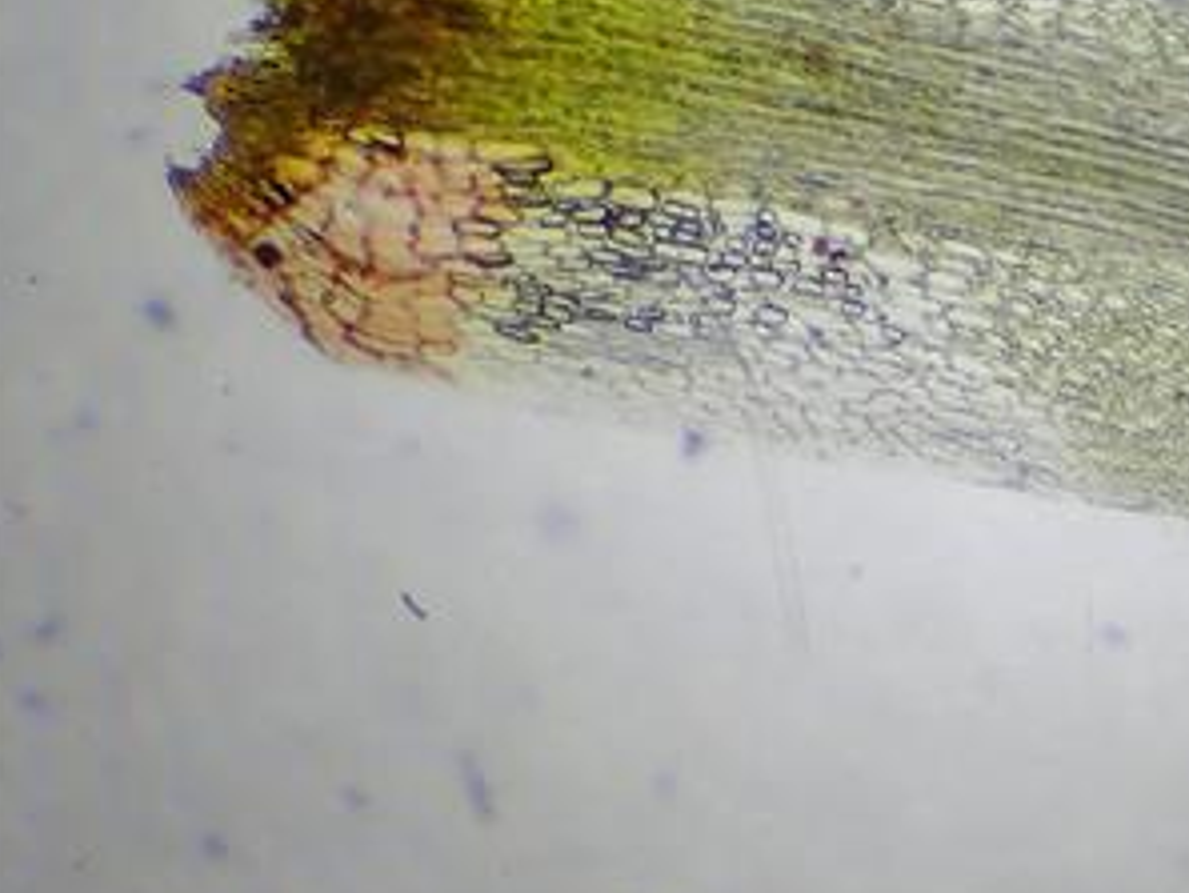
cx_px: 1251
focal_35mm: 114
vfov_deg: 12.9
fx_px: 3917
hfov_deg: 16.8
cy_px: 172
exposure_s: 1/100
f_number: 3.4
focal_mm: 9.61
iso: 200
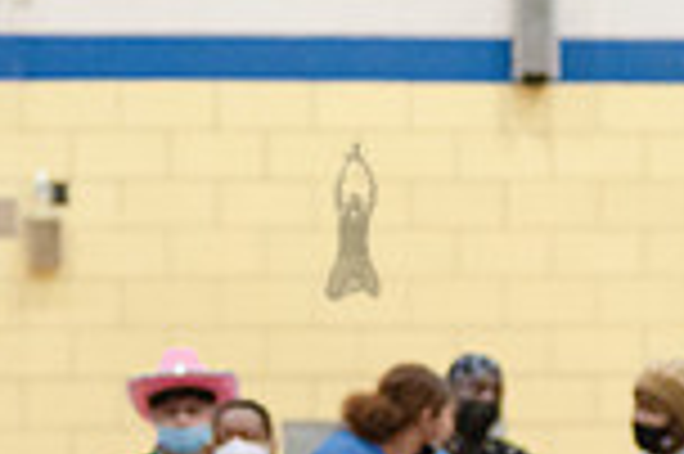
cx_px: 351
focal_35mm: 305
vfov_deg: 4.5
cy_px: 654
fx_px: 5789
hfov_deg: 6.8
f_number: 3.5
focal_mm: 80
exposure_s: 1/400
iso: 4000
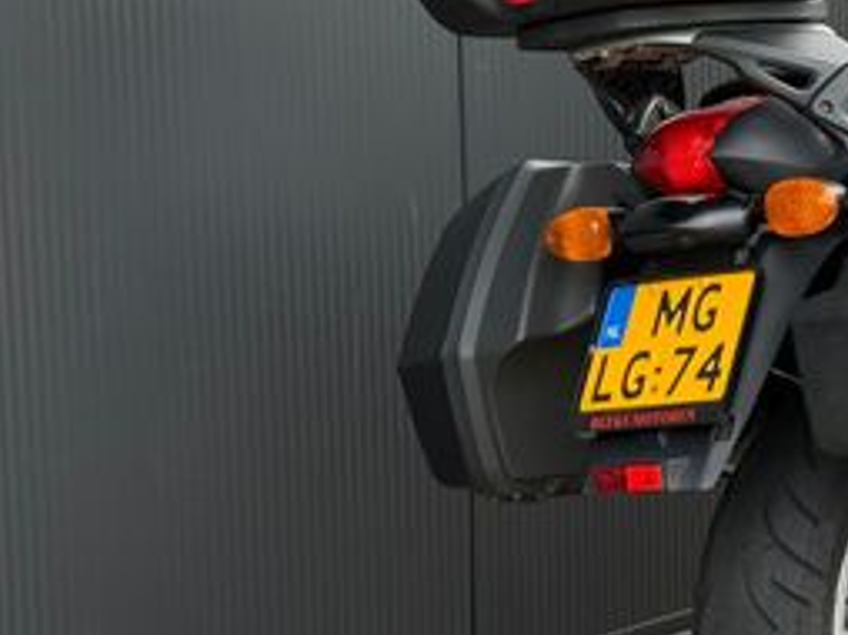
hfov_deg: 15.7
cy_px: 261
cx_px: 1035
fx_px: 2961
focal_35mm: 121
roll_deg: -0.2
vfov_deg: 12.2
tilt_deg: -9.3
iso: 80
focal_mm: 6.76
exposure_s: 1/1027
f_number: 1.78
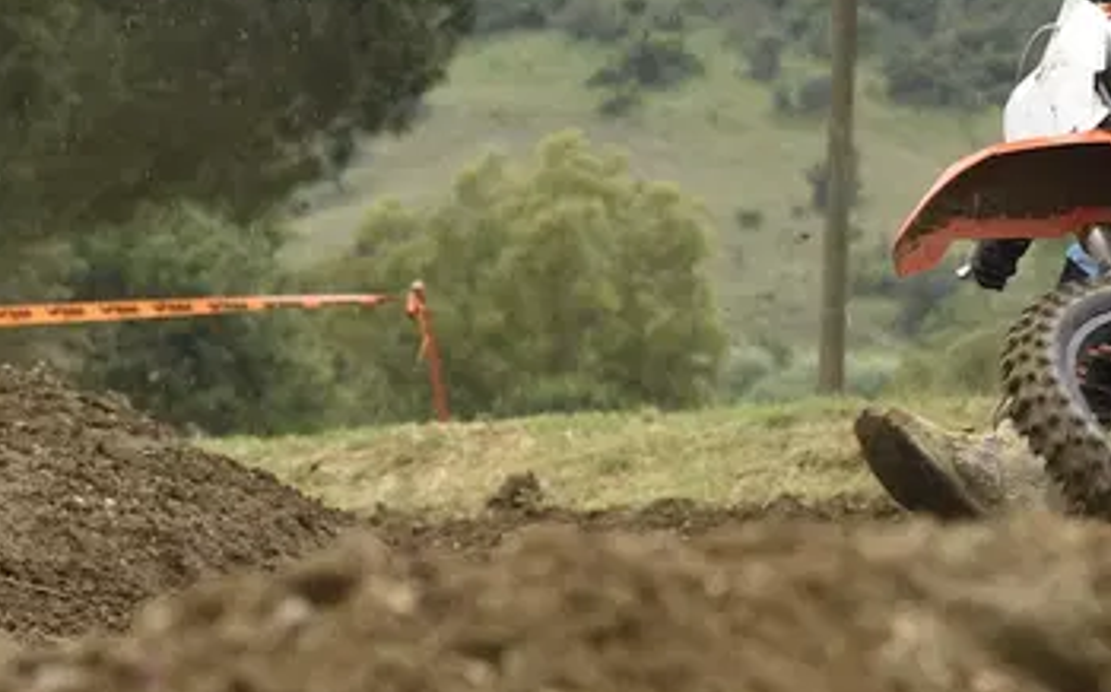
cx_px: 832
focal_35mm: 245
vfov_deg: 5.3
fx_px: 7411
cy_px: -503
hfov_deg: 8.6
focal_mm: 70
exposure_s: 1/640
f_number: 8
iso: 400
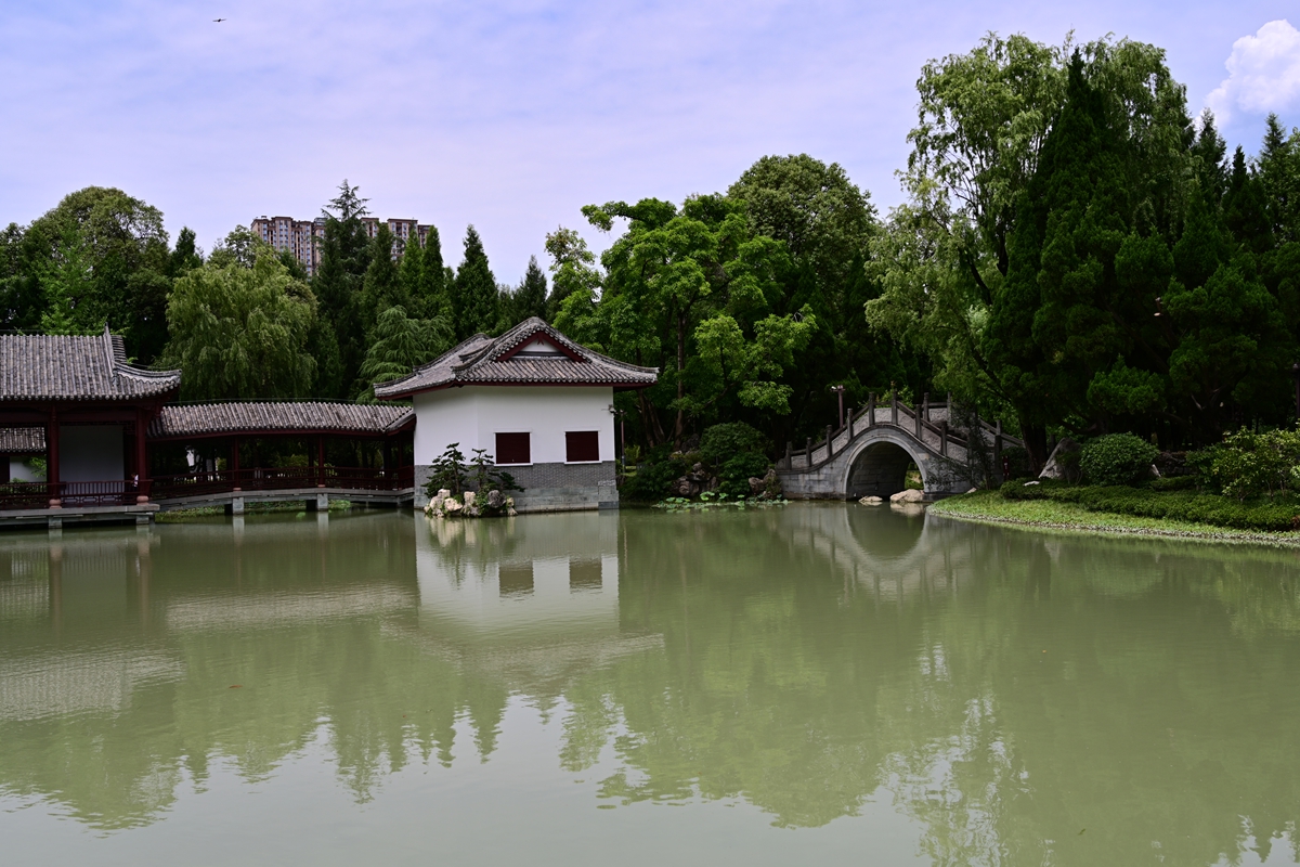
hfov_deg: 55.1
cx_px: 650
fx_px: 1246
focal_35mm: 34
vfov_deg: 38.4
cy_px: 434
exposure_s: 1/320
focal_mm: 34.5
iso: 100
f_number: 8
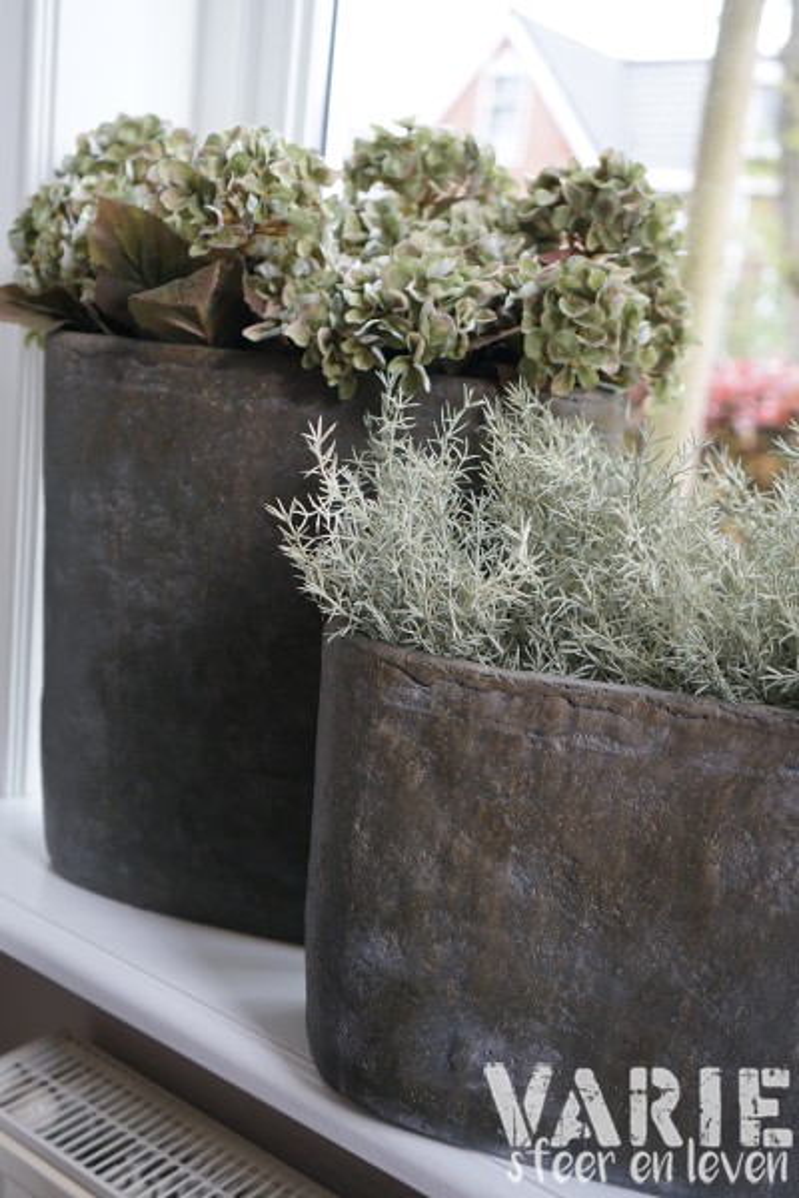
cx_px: 400
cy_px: 599
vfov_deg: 51.9
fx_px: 1232
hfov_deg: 35.9
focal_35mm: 37
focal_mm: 37
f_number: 4
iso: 250
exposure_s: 1/60
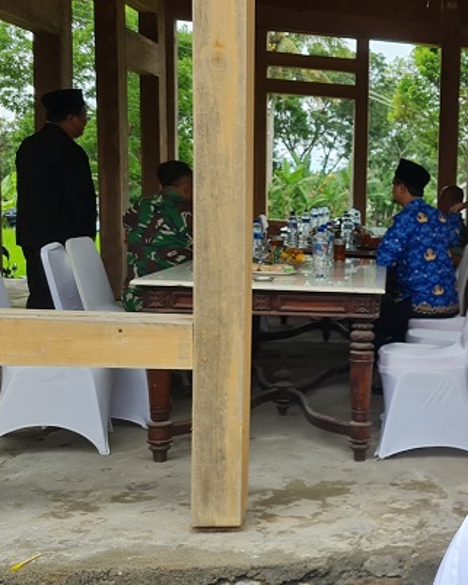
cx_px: 628
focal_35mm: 57
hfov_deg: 23.3
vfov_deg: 33.0
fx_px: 987
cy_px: 335
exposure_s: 1/1092
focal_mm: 5.4
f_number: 1.8
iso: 50
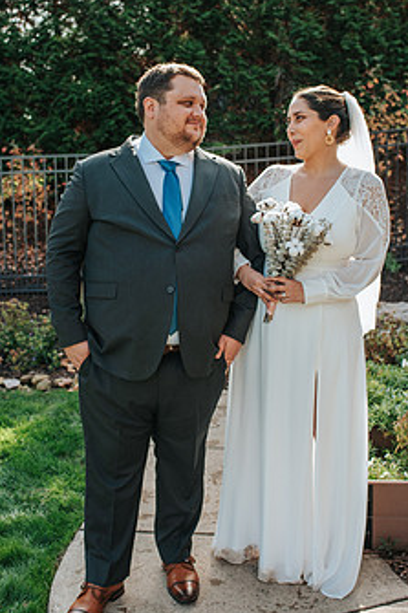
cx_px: 216
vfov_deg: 41.9
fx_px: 800
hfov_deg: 28.6
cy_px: 269
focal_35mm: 47
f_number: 3.5
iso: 640
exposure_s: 1/1250
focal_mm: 35
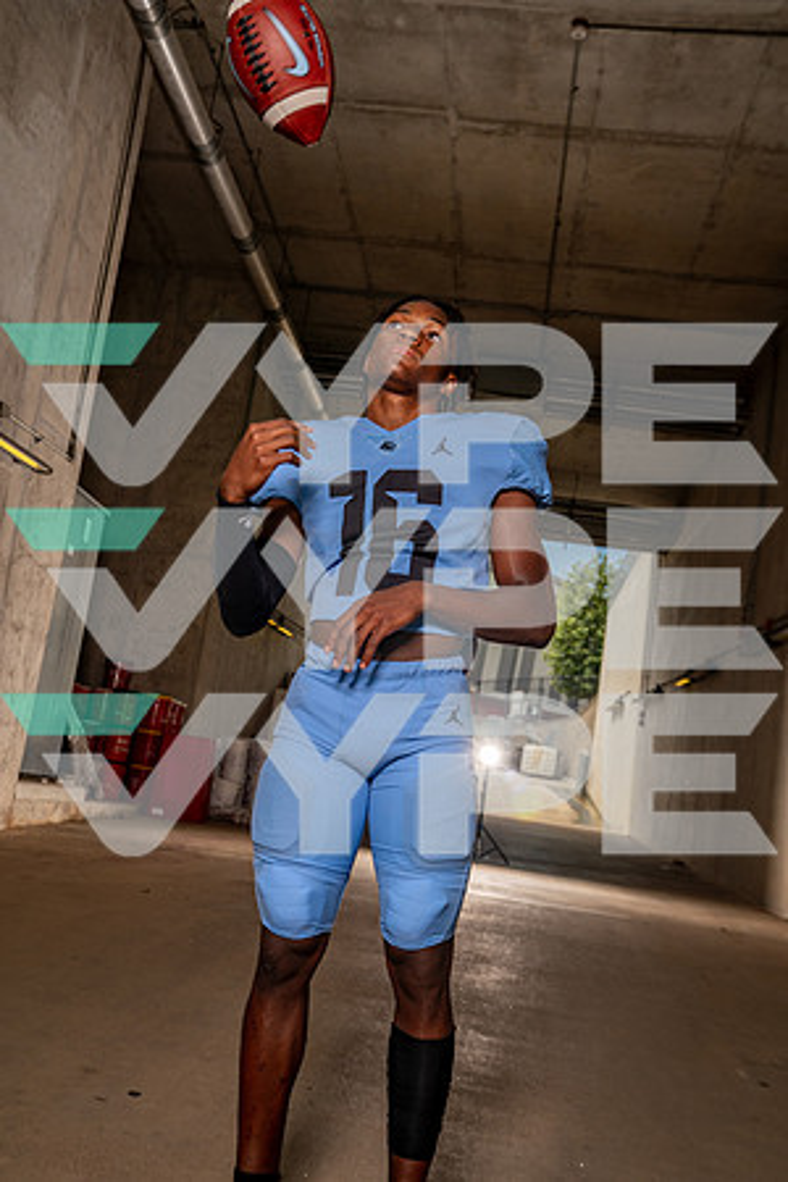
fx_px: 1182
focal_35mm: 36
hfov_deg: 36.9
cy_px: 591
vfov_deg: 53.1
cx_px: 394
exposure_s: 1/320
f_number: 5.6
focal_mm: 36
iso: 100
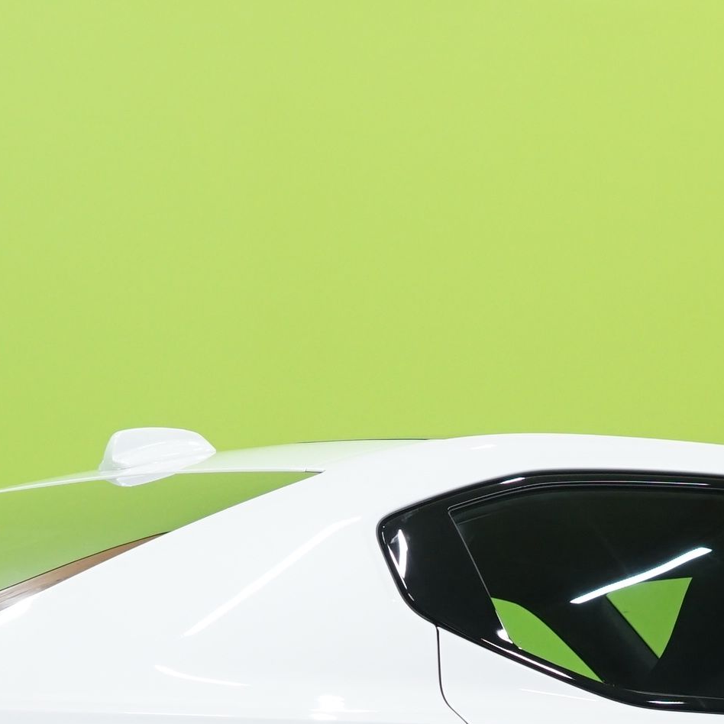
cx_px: 448
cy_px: 855
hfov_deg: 14.5
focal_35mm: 120
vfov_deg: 14.1
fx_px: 2840
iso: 800
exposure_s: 1/25
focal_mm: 34
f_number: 5.6
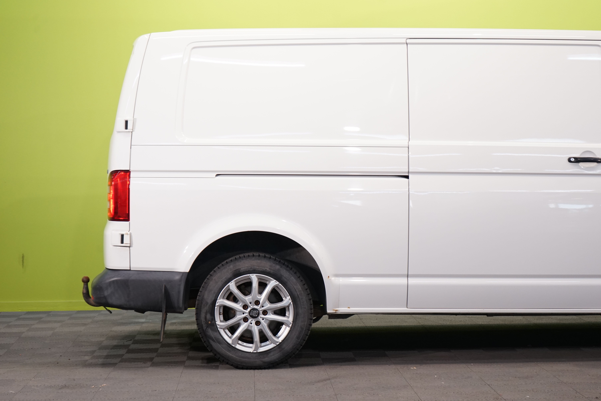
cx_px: 300
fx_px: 1169
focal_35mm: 70
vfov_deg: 19.5
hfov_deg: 28.8
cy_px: 200
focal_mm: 70
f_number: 5.6
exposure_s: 1/100
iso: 1250
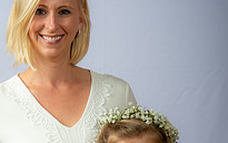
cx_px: 76
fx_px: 901
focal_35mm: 145
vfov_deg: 9.0
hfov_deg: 14.4
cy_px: 124
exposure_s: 1/200
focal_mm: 65
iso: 250
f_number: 6.3
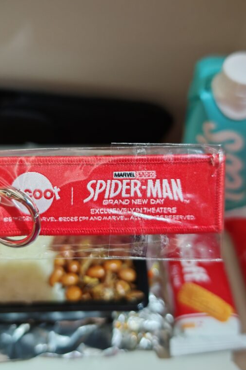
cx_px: 101
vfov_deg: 50.7
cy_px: 184
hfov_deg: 34.9
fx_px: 390
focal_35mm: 38
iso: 320
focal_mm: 6.83
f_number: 1.4
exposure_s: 1/60
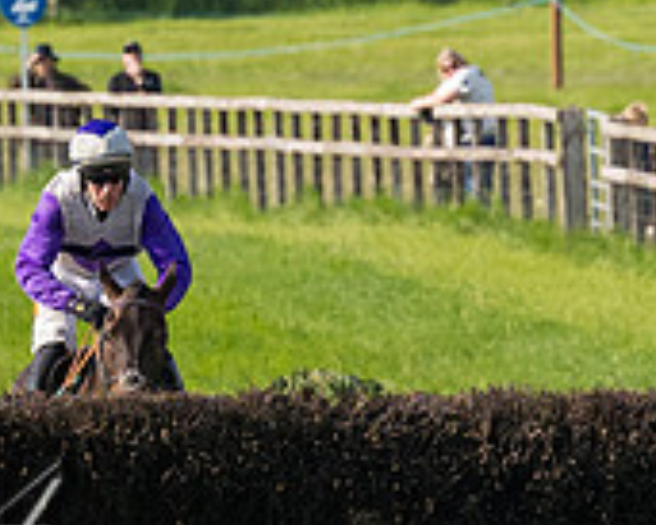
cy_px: 403
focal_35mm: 1547
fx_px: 30052
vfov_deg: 1.0
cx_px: -36
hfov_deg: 1.3
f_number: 4
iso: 500
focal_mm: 175
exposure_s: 1/4000
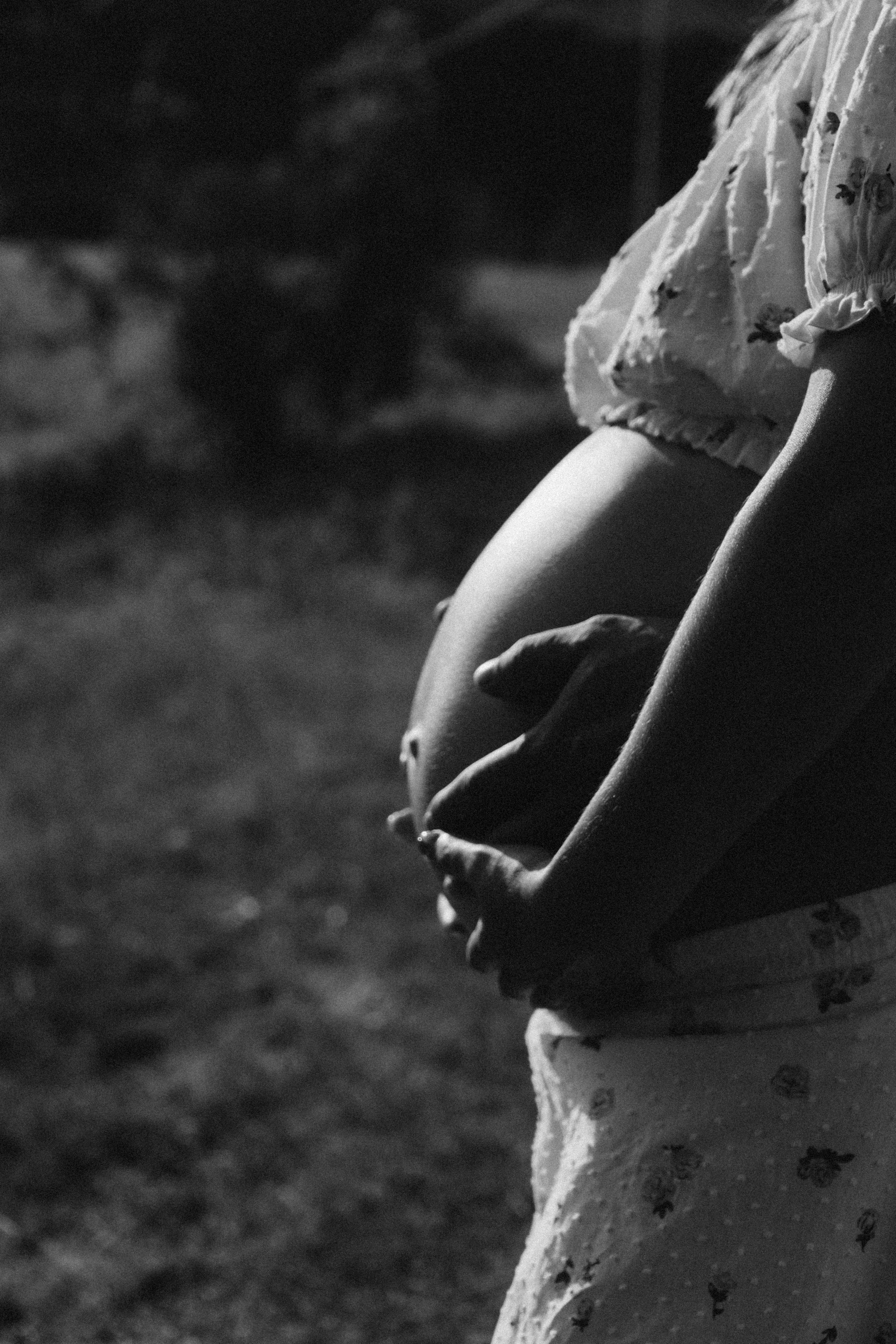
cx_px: 448
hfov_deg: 19.5
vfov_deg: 28.8
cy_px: 672
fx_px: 2613
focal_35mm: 70
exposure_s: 1/800
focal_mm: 70
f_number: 5.6
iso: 400
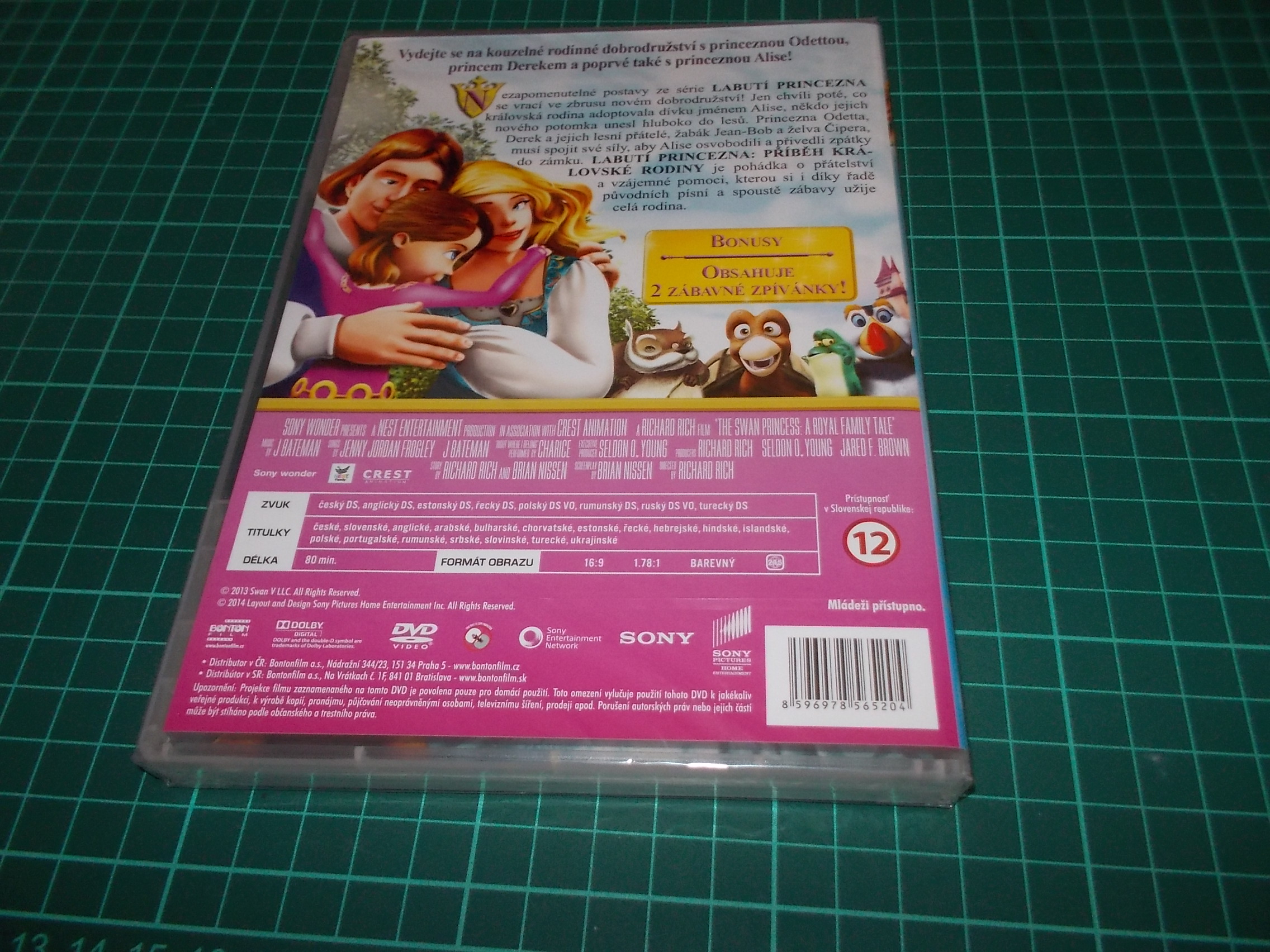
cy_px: 476
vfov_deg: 48.2
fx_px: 1064
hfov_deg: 61.7
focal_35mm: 29
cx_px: 635
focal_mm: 4.1
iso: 200
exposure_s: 1/30
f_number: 3.3
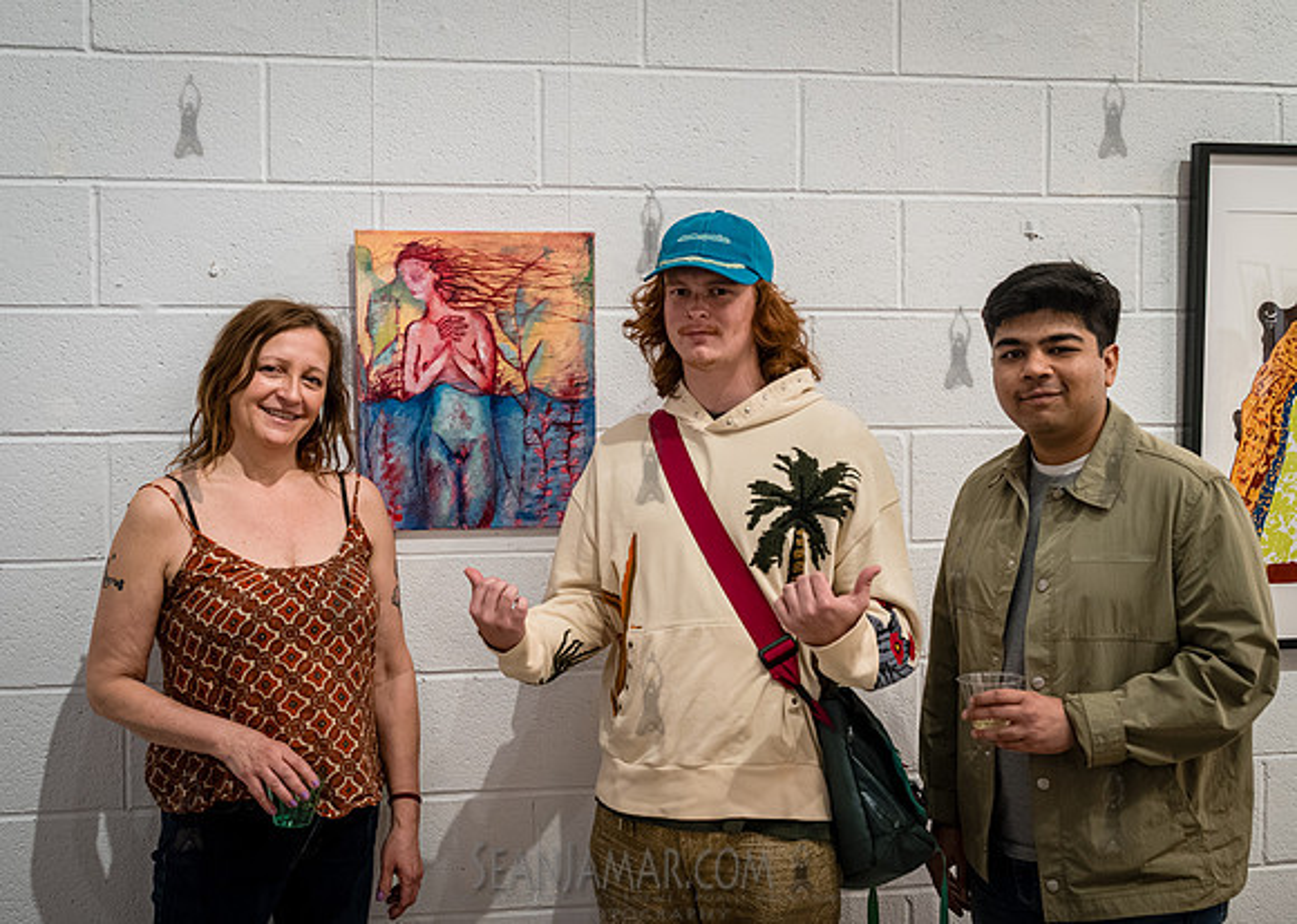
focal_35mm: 41
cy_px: 416
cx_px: 604
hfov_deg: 47.0
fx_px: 1492
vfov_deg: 34.4
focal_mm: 35
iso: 5000
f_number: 4
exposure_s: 1/250
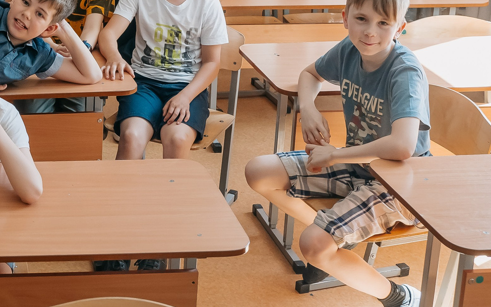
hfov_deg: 25.3
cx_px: -60
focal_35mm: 75
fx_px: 1004
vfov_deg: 16.8
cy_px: -37
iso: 1000
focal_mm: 28
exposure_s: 1/200
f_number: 5
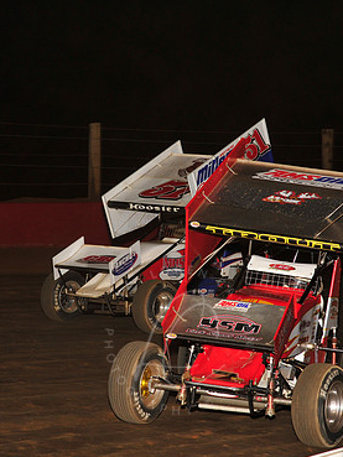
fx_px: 1994
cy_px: 225
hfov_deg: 9.8
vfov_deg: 13.1
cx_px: 178
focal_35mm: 151
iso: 640
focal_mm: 100
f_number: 6.3
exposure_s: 1/250
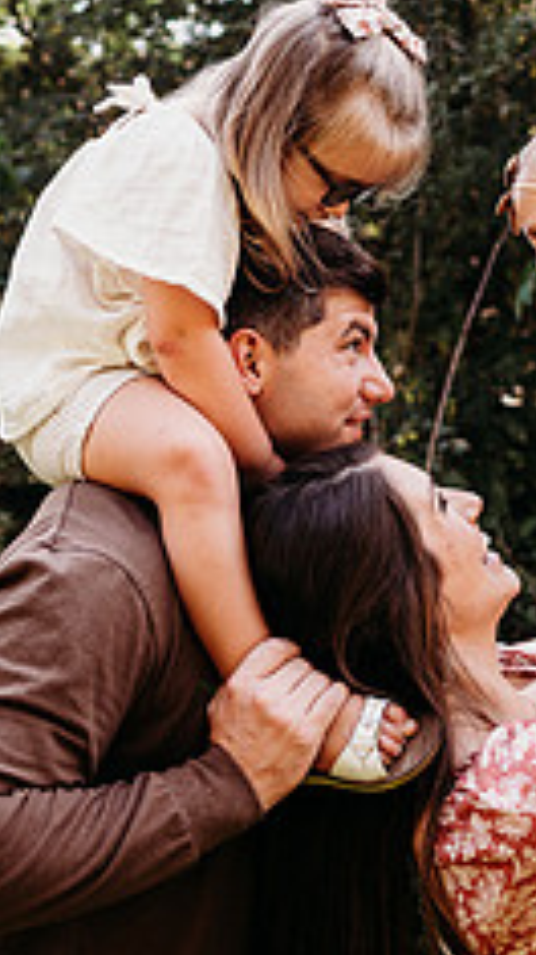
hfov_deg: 19.3
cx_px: 361
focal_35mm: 62
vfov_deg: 33.7
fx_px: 1568
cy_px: 380
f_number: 2.2
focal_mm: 24
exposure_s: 1/320
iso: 100
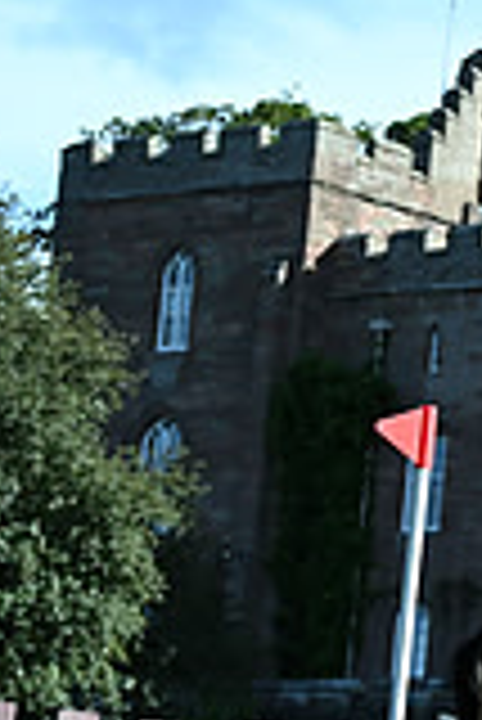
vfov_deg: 9.5
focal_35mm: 217
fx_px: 4348
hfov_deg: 6.1
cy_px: 389
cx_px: 1198
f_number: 4
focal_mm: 60
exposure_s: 1/1250
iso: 220
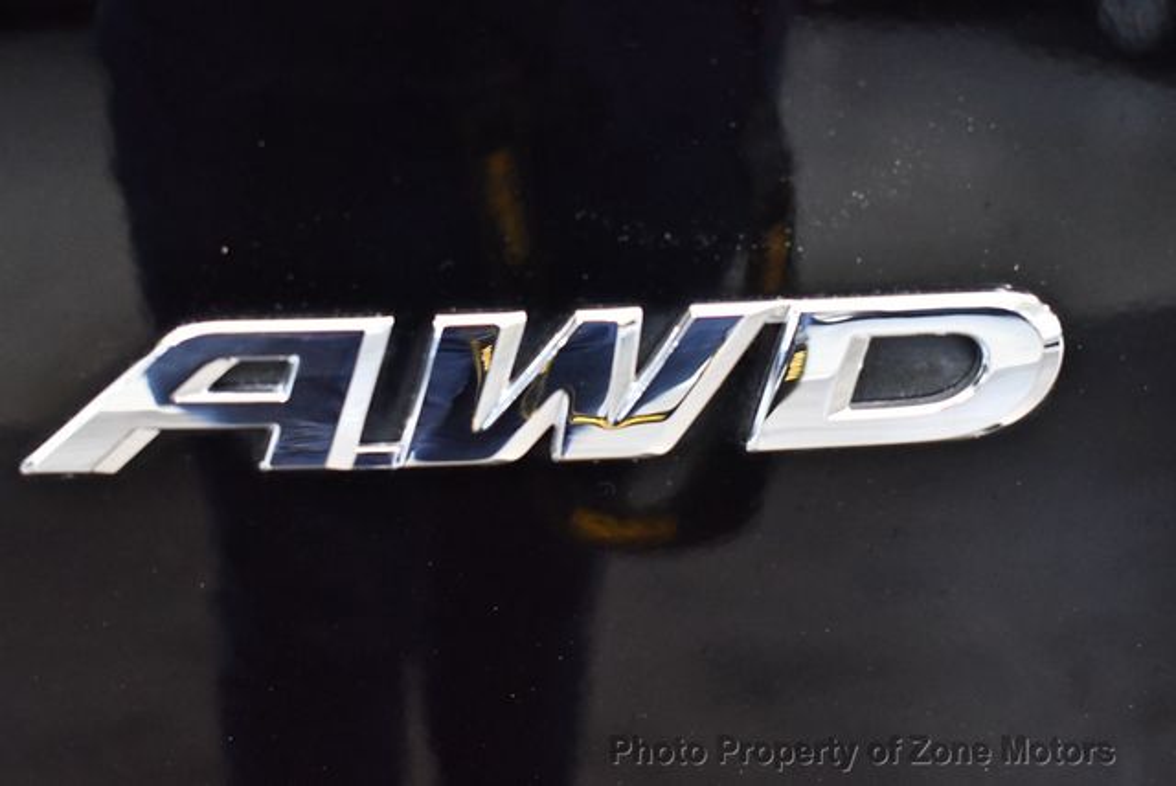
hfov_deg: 28.8
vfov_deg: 19.5
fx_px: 2289
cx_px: 588
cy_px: 393
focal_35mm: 70
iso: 4000
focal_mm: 35
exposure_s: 1/60
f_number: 4.5
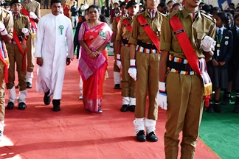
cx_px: 87
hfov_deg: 28.0
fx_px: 478
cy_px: 55
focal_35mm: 72
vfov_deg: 18.9
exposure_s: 1/80
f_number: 4.5
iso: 1250
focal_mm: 35
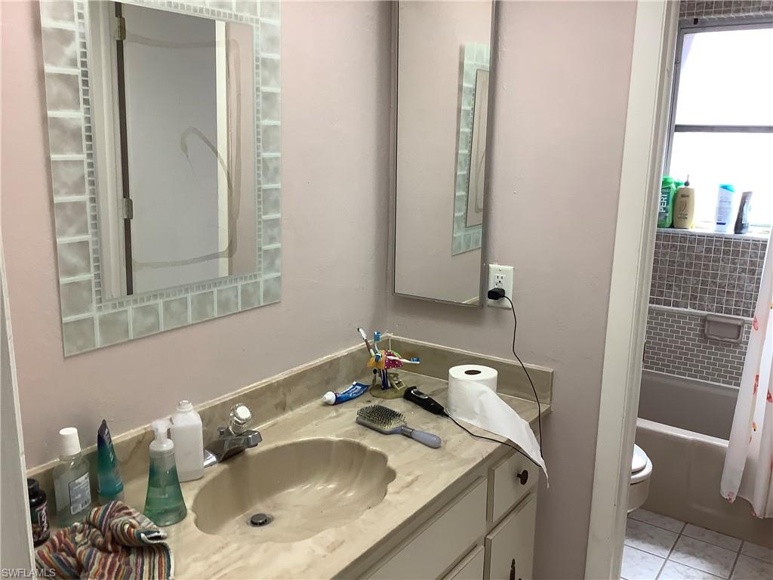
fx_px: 692
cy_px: 290
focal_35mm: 31
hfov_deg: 58.4
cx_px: 386
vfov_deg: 45.4
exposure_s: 1/50
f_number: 2.4
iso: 64
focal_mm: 3.3
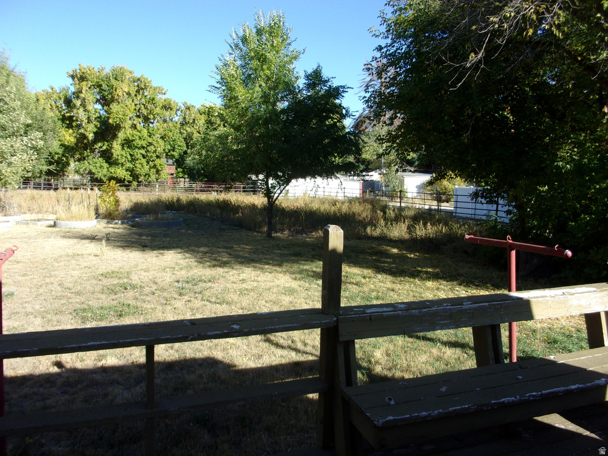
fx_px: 492
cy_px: 228
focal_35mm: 28
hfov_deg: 63.4
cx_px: 304
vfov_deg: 49.7
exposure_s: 1/250
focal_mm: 5.1
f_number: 3.9
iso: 80
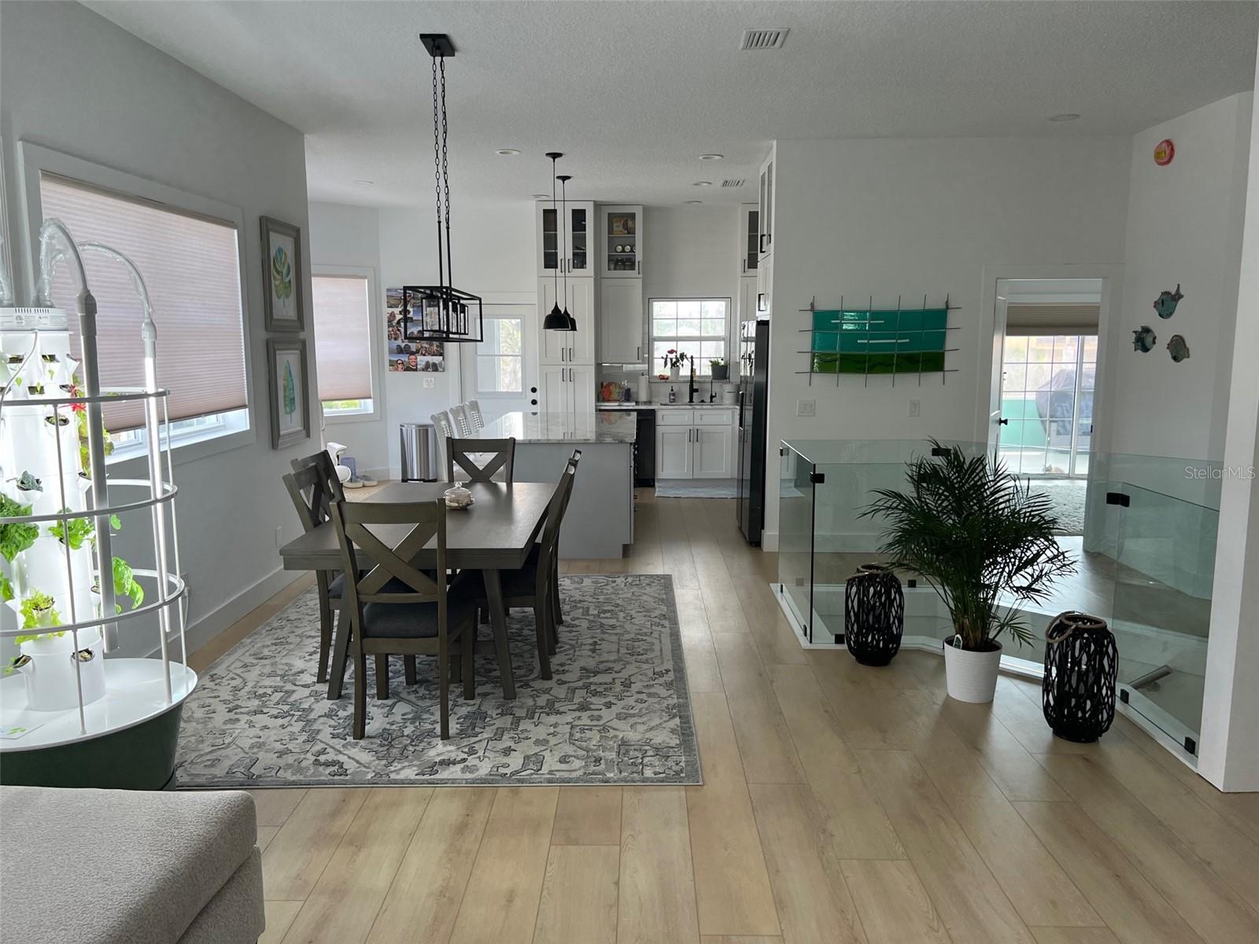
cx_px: 630
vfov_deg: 53.1
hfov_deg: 67.3
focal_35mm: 26
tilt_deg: -8.4
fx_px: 946
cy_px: 472
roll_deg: +0.4
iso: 50
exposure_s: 1/147
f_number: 1.5
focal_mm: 5.7
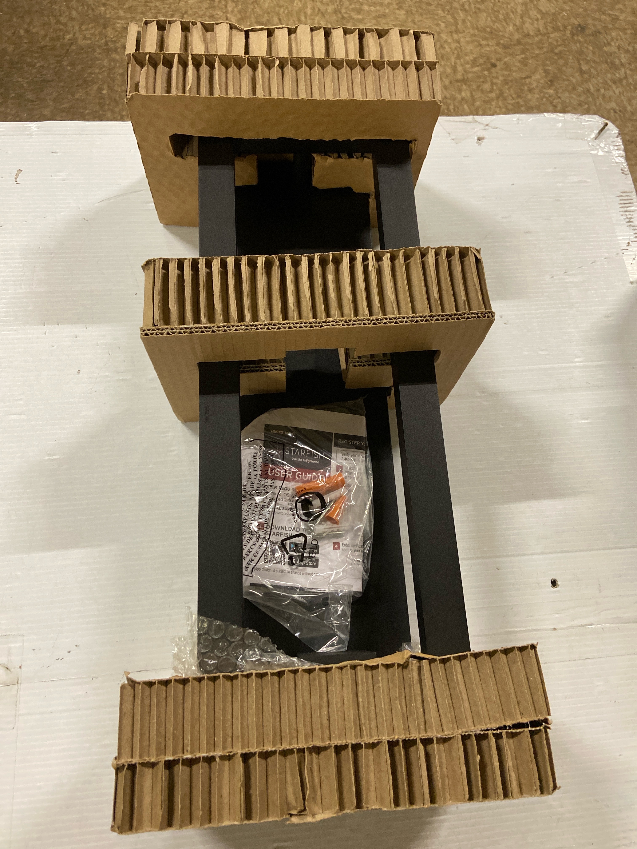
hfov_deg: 53.1
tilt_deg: -70.0
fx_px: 638
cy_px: 424
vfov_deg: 67.3
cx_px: 318
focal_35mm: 26
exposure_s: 1/60
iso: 400
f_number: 1.8
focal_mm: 4.25
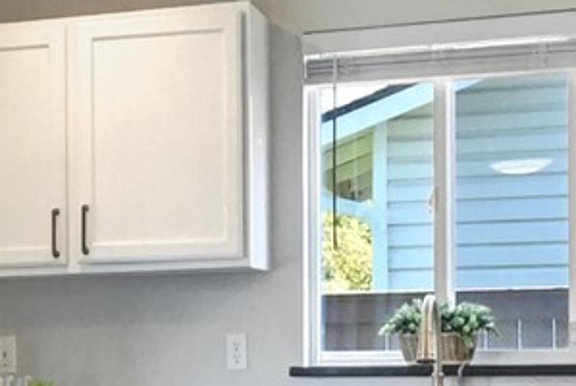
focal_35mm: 85
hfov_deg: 23.8
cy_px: 539
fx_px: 1361
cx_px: 217
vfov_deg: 15.2
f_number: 11
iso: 3200
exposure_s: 1/5
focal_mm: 10
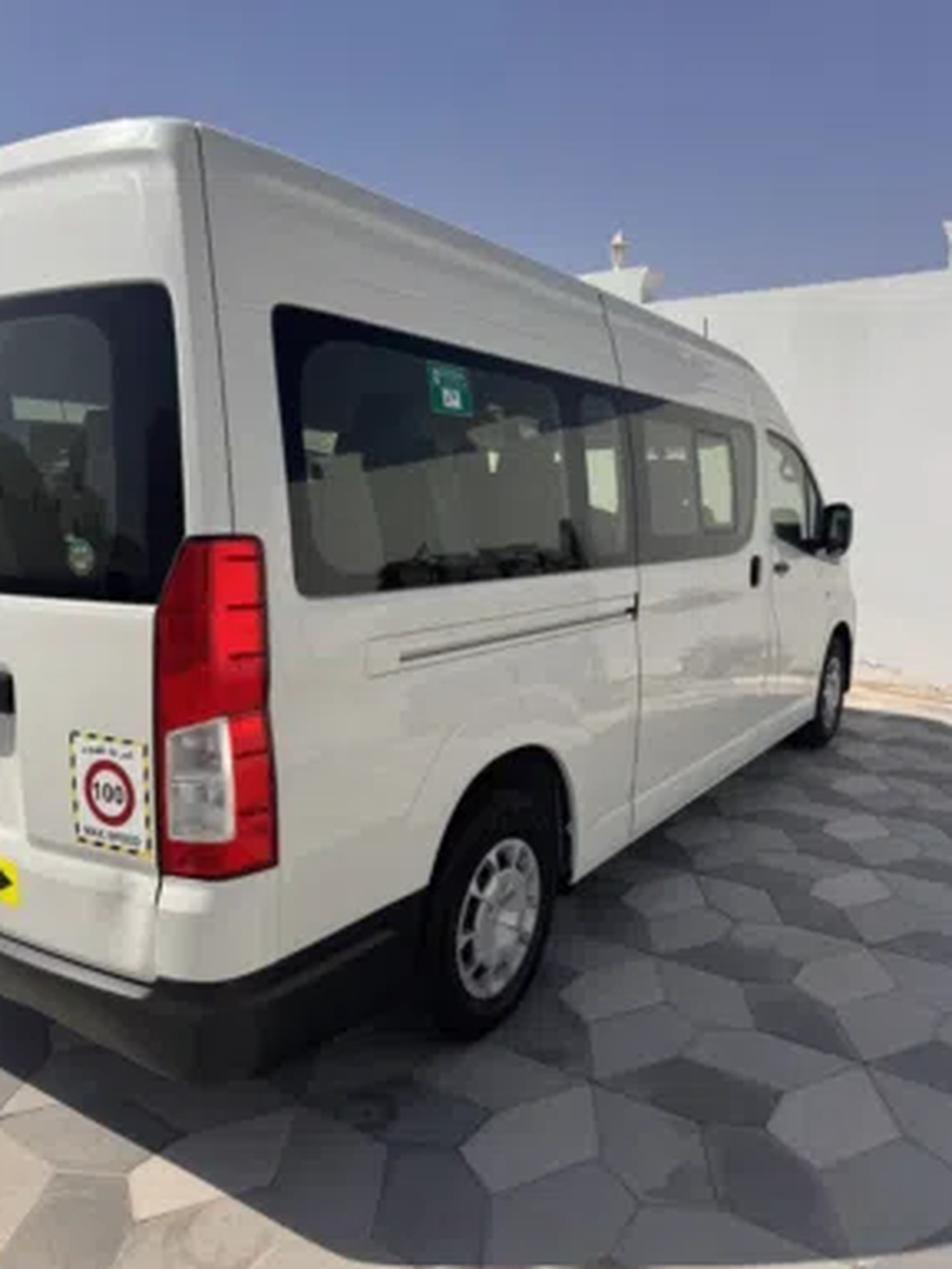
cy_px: 658
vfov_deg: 69.4
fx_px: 917
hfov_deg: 54.9
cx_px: 473
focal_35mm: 25
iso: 80
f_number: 1.78
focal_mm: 6.76
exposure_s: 1/7937
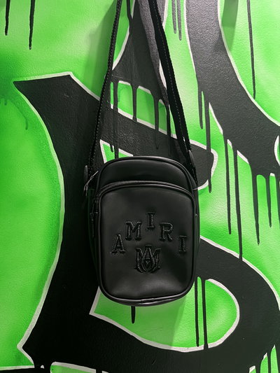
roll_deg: +2.2
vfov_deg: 67.3
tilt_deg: +4.7
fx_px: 280
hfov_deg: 53.1
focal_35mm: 26
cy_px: 186
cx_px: 140
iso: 250
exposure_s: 1/50
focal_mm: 5.1
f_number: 1.6
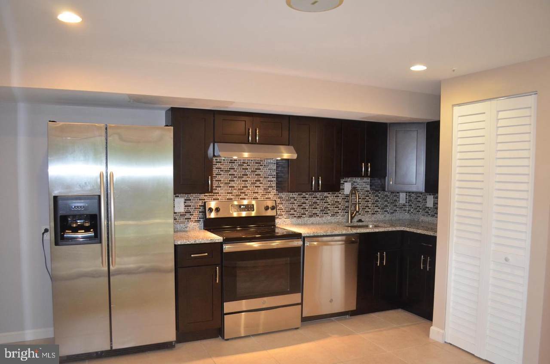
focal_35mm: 27
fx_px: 412
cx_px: 275
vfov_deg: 47.7
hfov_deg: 67.5
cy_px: 182
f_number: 3.5
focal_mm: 18
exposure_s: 1/60
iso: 1250
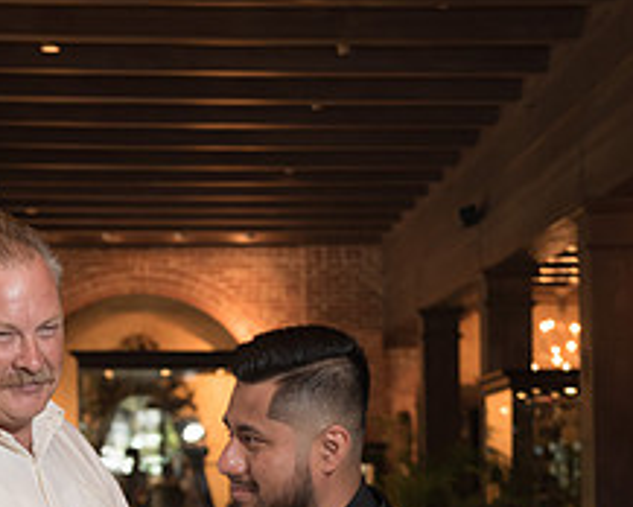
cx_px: 236
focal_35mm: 101
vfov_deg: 15.0
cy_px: 484
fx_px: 1894
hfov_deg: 18.9
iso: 1250
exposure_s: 1/160
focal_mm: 52
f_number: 3.5
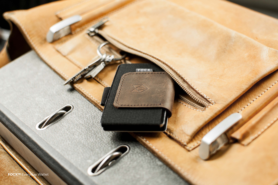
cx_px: 139
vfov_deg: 25.7
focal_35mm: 52
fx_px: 405
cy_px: 92
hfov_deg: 37.9
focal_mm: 35
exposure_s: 1/400
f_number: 4
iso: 320
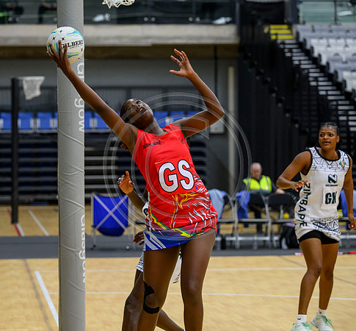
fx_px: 1395
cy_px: 169
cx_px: 104
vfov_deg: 13.5
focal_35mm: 124
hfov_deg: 14.5
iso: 4000
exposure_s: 1/1000
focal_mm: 96
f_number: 3.2
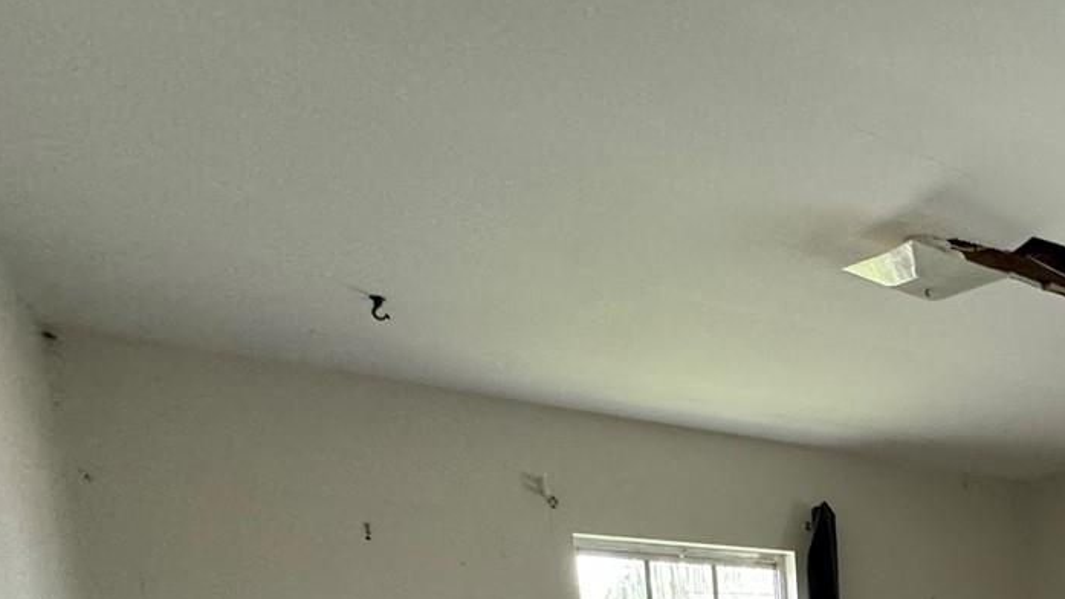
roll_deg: +0.4
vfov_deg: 25.6
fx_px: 988
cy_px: 888
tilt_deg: -11.9
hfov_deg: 47.8
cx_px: 1044
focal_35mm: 35
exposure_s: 1/60
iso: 640
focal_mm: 2.22
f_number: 2.2
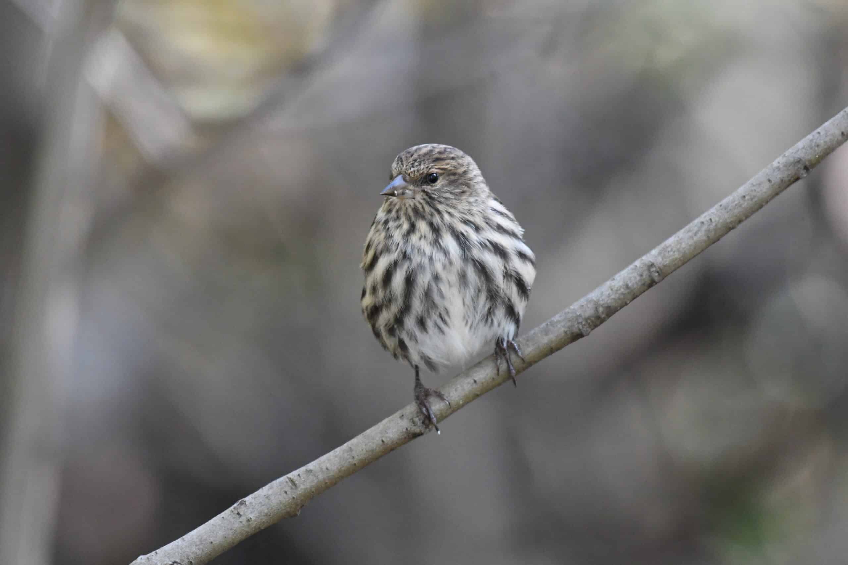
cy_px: 282
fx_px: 17666
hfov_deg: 2.7
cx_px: 424
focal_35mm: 750
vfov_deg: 1.8
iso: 6400
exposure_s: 1/800
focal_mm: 500
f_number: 5.6
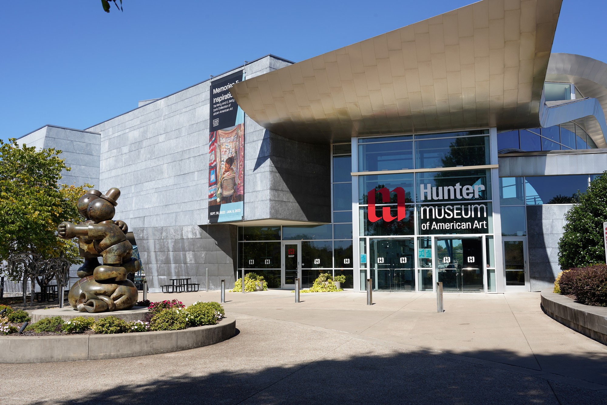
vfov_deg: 38.9
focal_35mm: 34
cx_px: 304
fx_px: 573
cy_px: 202
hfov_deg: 55.8
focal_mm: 34
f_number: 13
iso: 100
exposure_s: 1/100
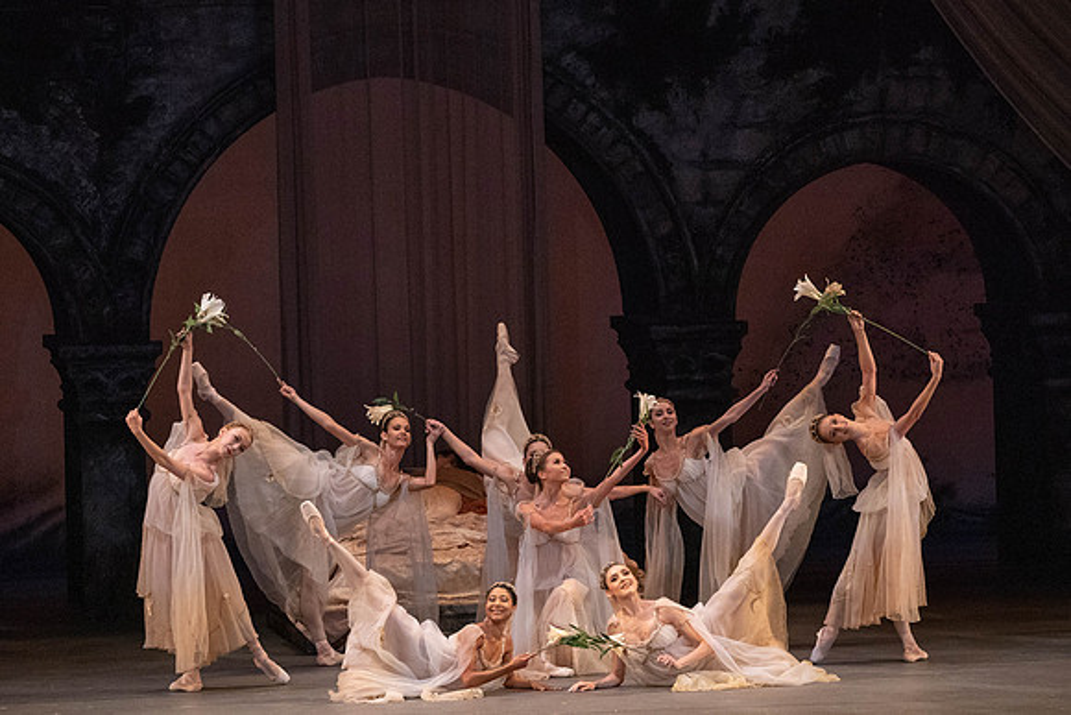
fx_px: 7105
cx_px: 620
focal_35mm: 239
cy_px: 333
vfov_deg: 5.8
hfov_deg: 8.6
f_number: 7.1
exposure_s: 1/320
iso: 8000
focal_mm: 200
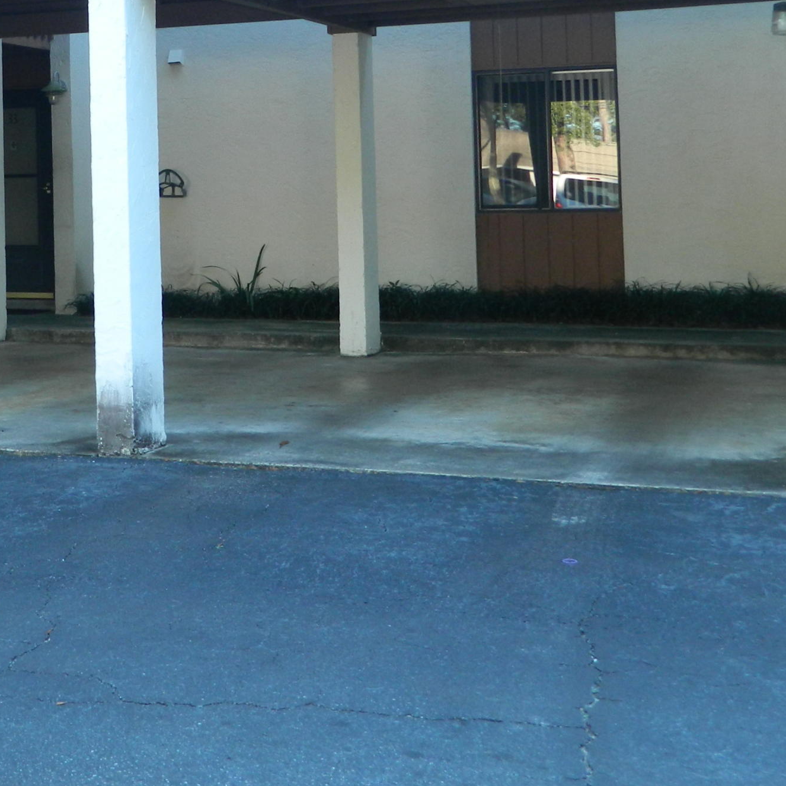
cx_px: 67
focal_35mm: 56
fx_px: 1439
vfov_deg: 29.6
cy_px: 120
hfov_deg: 29.2
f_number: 3.2
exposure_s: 1/50
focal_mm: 5.1
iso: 110
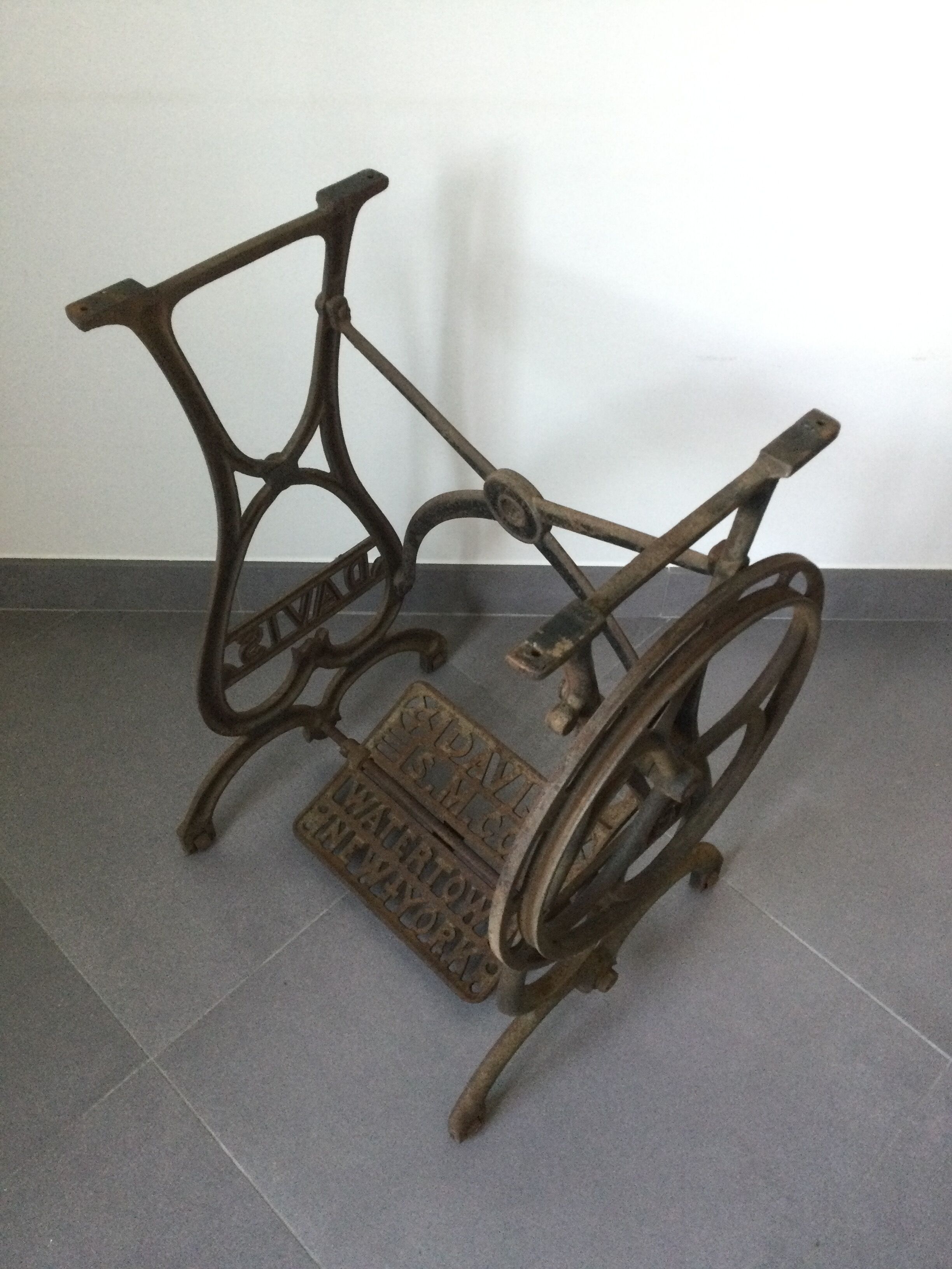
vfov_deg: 58.4
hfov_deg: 45.4
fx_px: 1137
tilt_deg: -49.0
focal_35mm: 31
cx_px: 476
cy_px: 634
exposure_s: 1/33
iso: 250
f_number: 2.4
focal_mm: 3.3
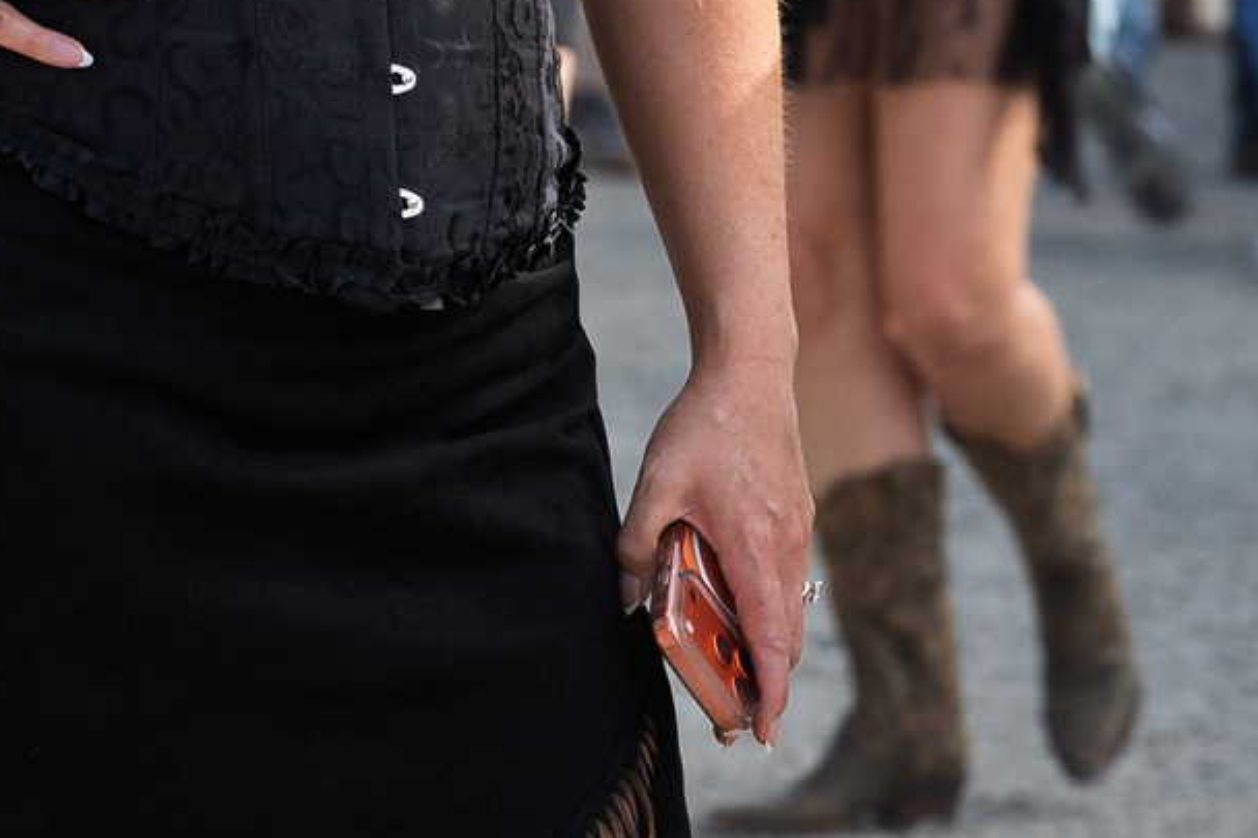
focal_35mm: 383
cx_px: 1079
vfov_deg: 3.6
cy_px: -619
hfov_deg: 5.4
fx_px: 13379
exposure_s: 1/640
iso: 140
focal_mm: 83
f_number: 4.5
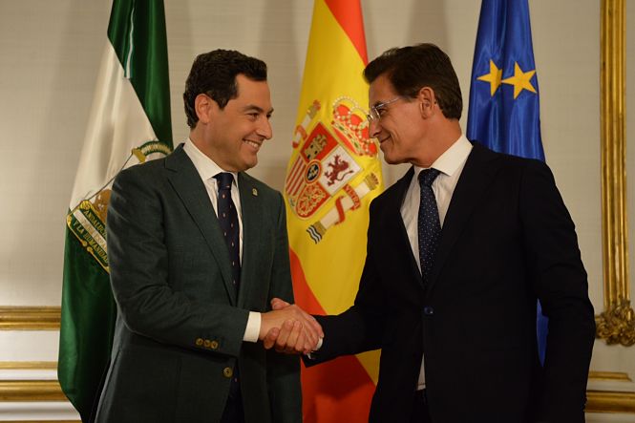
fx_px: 1234
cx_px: 318
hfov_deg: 28.9
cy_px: 212
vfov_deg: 19.4
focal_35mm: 70
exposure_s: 1/250
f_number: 2.8
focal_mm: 70
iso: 3200
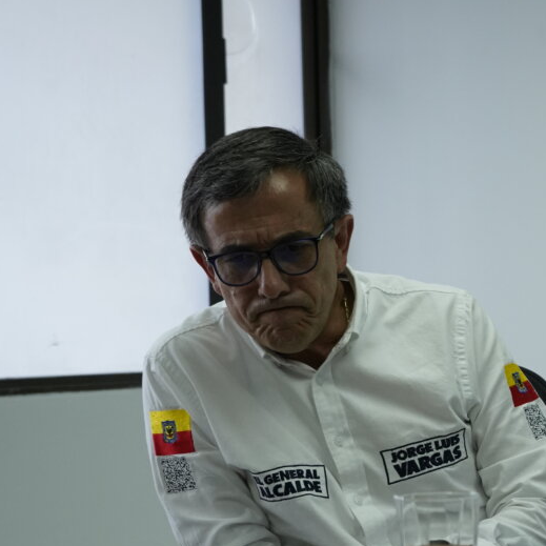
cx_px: 543
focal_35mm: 110
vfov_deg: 15.8
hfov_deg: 15.6
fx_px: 1963
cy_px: 417
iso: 3200
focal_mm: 56
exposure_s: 1/800
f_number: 5
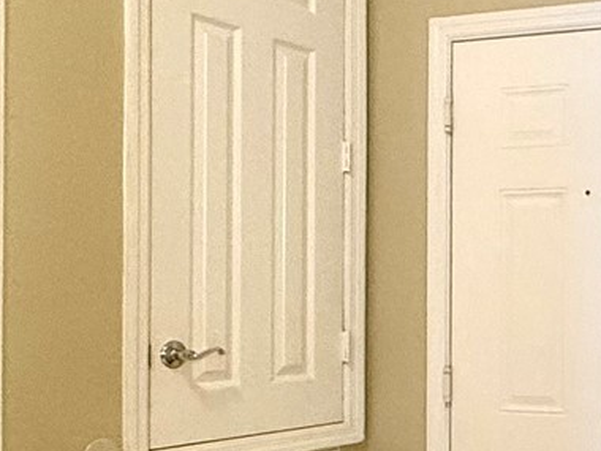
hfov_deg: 26.3
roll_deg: -0.4
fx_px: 1024
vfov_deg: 24.7
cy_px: 299
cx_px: 835
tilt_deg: +0.2
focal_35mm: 59
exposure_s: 1/60
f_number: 2.2
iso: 400
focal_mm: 2.22
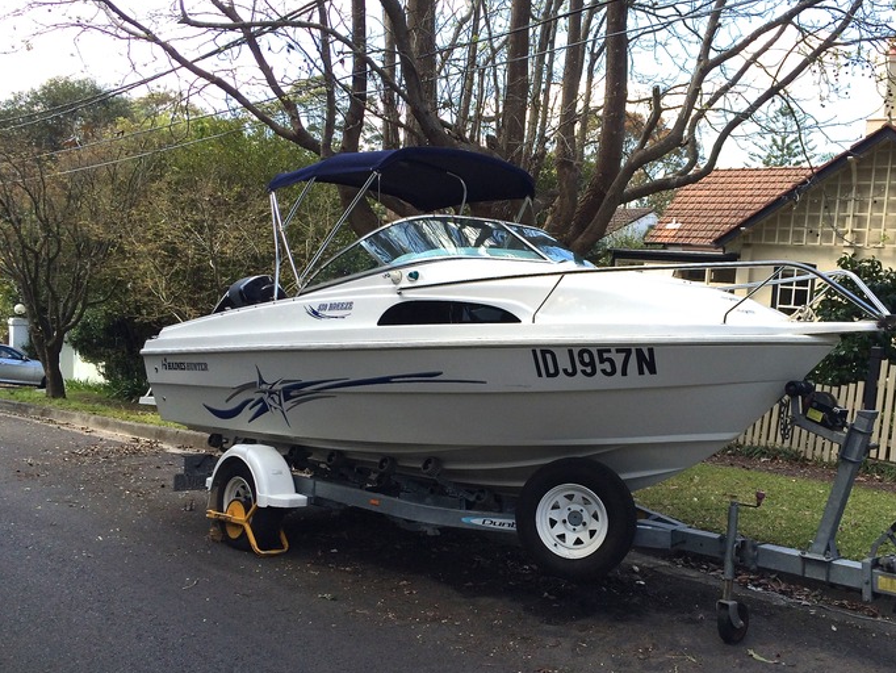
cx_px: 523
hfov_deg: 53.7
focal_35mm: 34
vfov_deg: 41.8
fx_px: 880
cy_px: 358
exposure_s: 1/562
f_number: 2.2
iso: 32
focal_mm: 4.15
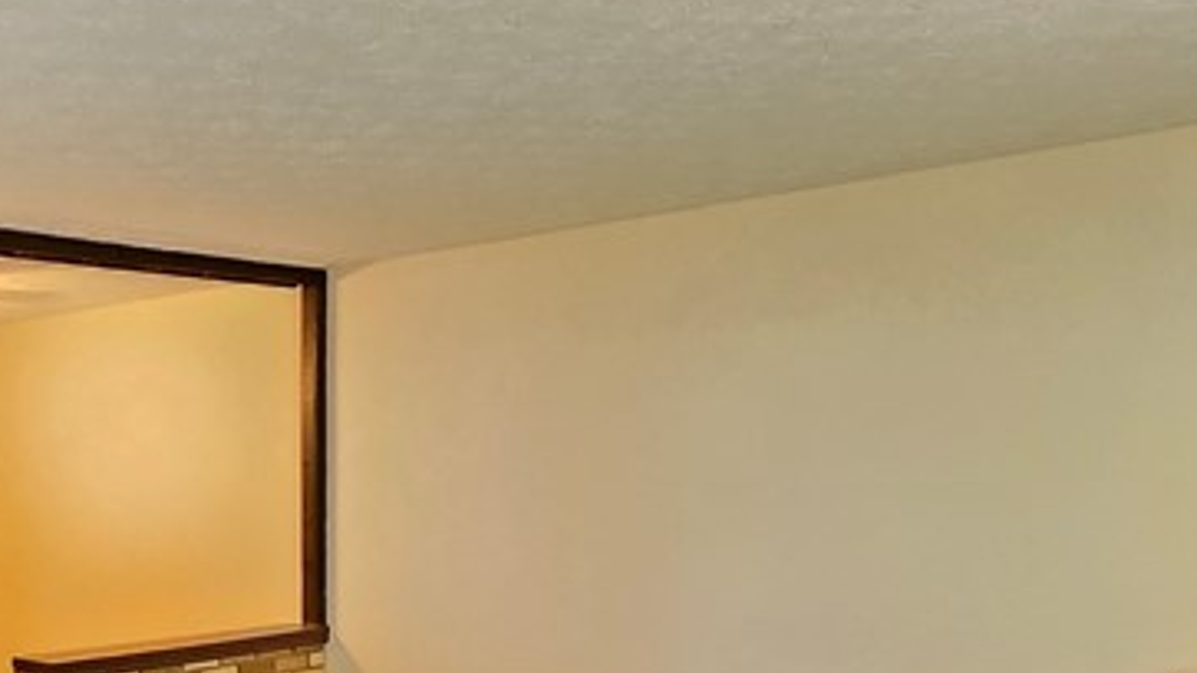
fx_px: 1269
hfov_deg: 46.5
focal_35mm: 40
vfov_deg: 26.5
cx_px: 162
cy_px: 798
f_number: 1.9
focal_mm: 2.2
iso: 400
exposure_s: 1/60
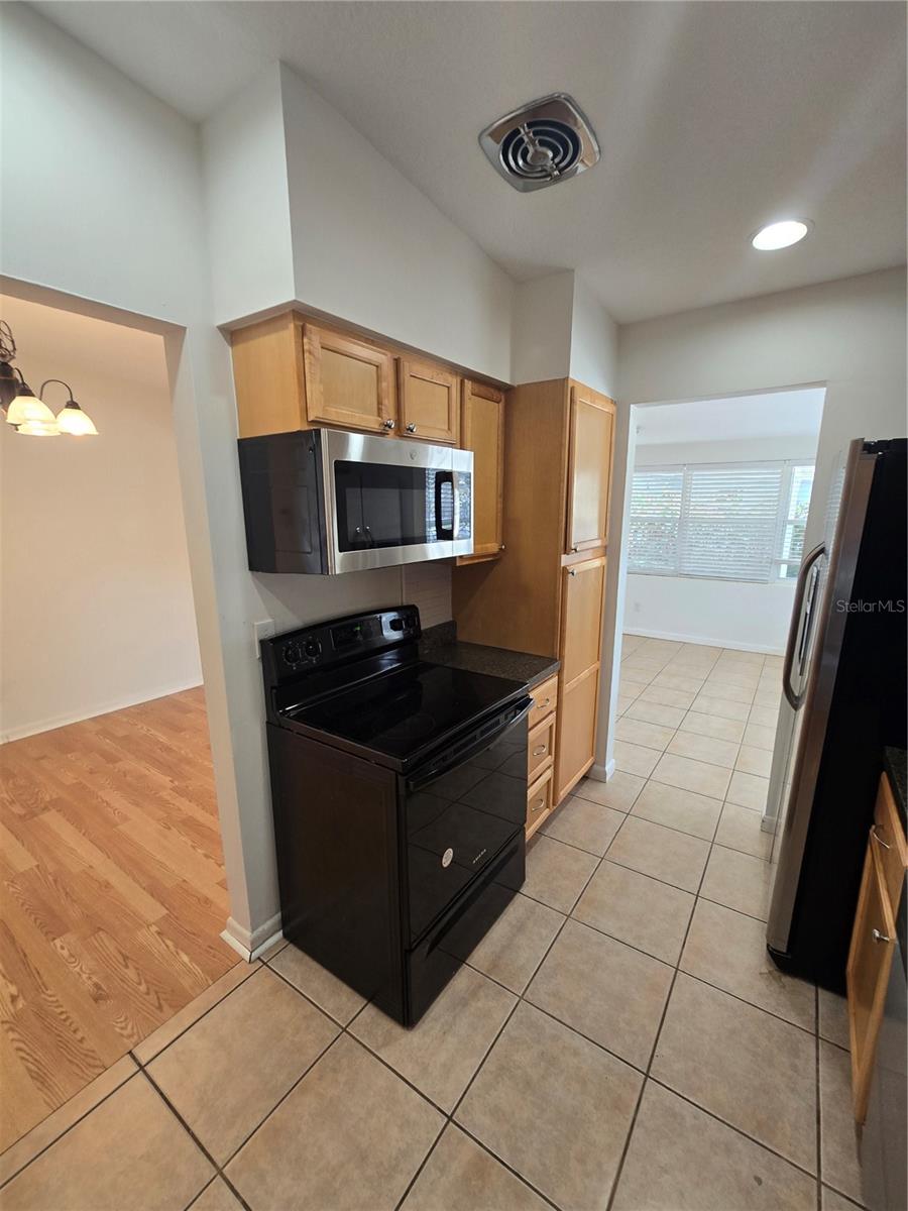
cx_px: 454
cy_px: 606
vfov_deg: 106.2
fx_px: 455
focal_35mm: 13
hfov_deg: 89.9
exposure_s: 1/60
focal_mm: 2.2
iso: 125
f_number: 2.2
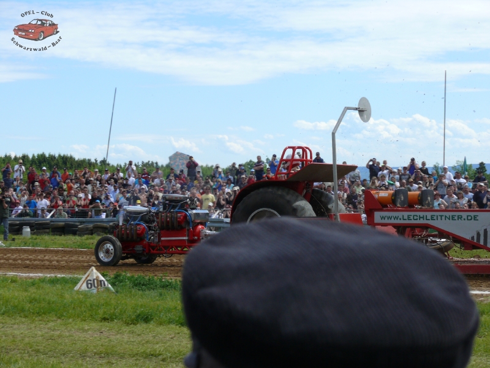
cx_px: 245
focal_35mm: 101
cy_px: 184
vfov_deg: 14.6
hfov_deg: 19.4
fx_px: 1430
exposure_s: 1/400
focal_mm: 21.4
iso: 100
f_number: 5.6
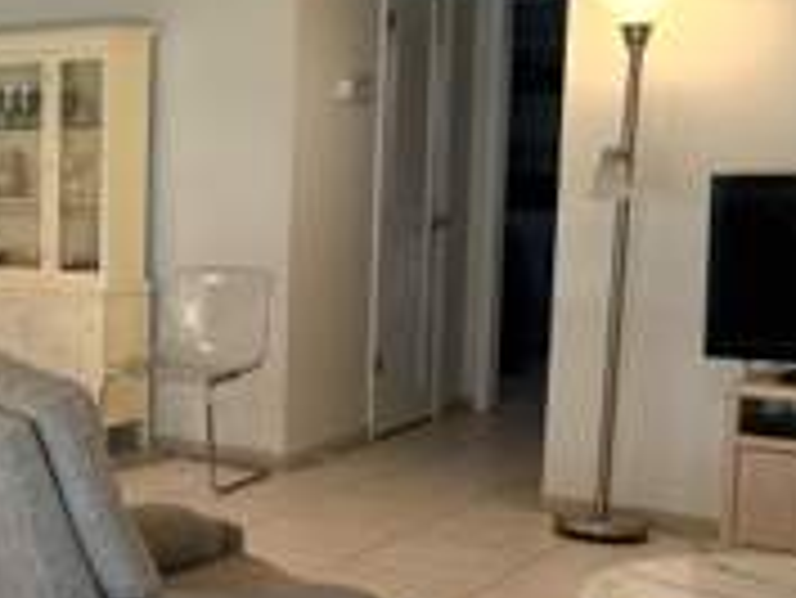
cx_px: -252
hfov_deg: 25.5
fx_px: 1496
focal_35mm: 65
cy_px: 312
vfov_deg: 22.6
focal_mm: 6.76
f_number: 1.78
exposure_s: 1/148
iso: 200
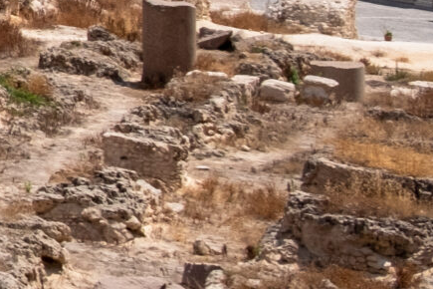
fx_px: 1912
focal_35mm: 159
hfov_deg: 10.1
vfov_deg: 8.4
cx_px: -807
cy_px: -176
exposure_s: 1/500
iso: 200
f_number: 9
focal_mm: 18
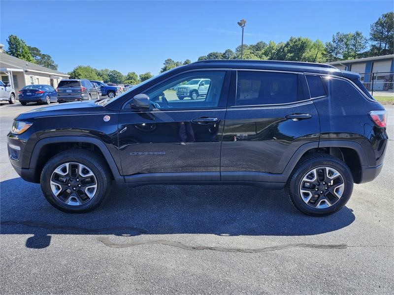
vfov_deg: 58.9
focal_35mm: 23
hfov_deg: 73.9
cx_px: 197
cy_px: 148
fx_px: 262
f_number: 1.8
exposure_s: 1/609
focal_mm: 5.54
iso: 25
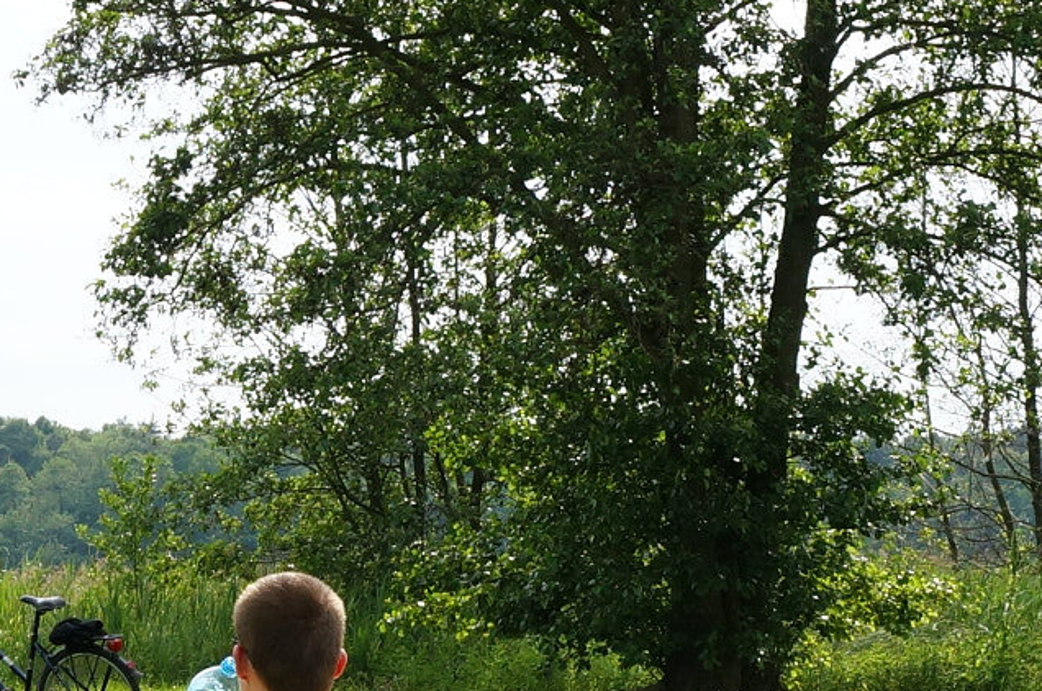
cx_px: 1013
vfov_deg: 9.2
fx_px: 4191
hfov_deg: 14.0
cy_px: 1052
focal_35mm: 145
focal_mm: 30
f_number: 18
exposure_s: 1/250
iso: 400
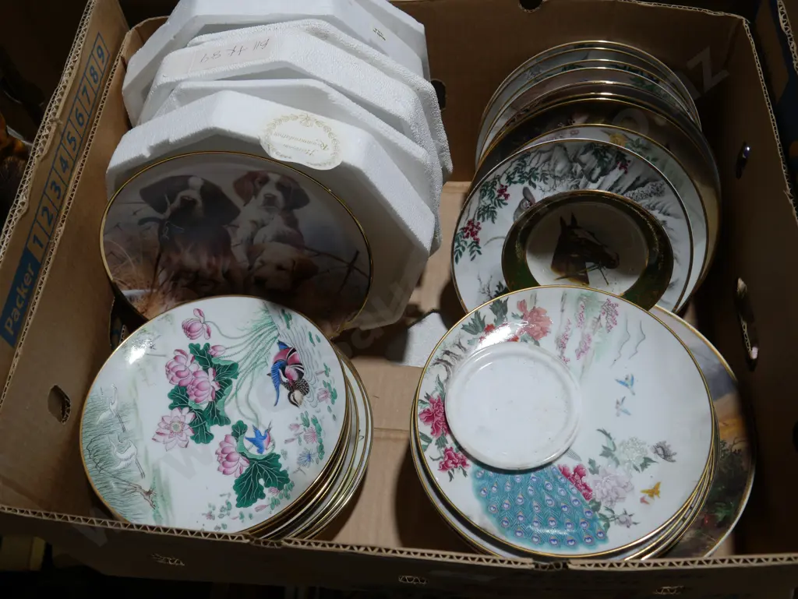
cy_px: 300
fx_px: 784
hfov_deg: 53.9
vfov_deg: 41.8
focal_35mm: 34
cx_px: 399
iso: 200
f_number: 4.5
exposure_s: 1/125
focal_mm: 17
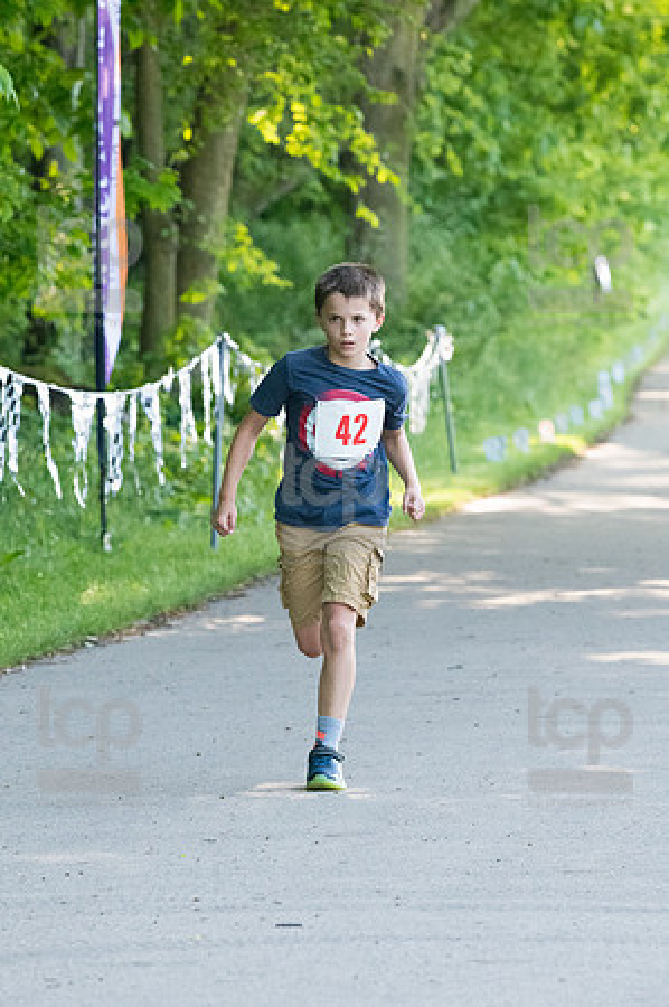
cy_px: 504
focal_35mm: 247
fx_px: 6901
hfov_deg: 5.6
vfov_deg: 8.3
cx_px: 334
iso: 4000
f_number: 5.6
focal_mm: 165
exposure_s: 1/1600
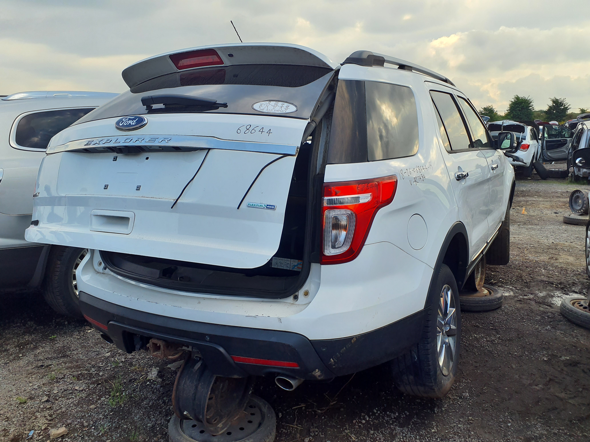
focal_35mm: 27
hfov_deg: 65.3
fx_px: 460
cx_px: 295
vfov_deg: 51.4
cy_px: 221
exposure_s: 1/610
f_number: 1.9
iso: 40
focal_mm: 3.58
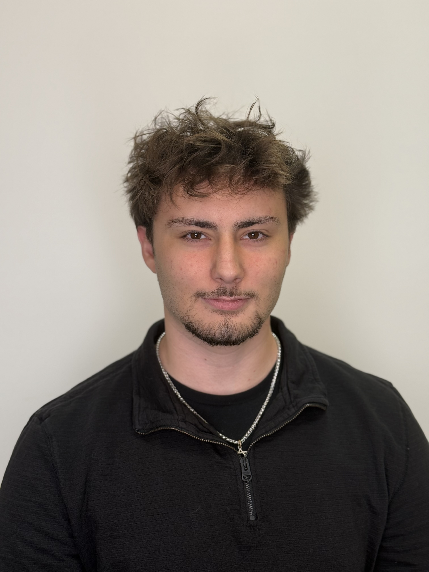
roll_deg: +0.1
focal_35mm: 48
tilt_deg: -4.1
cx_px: 214
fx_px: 793
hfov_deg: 30.3
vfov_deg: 39.7
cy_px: 286
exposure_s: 1/60
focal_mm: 6.76
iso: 64
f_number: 1.78
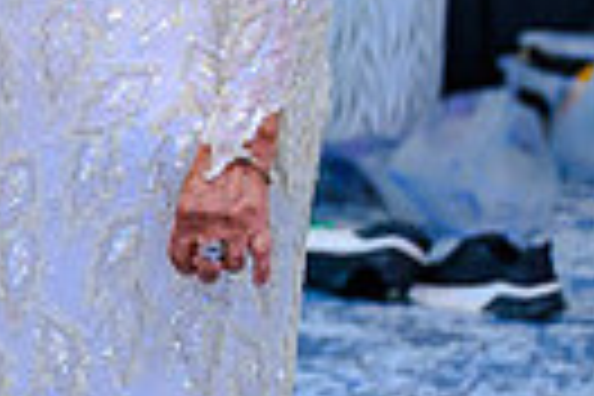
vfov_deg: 4.2
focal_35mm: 325
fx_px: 5362
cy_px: -232
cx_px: -616
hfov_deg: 6.2
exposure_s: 1/125
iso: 1600
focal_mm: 74
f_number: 2.8
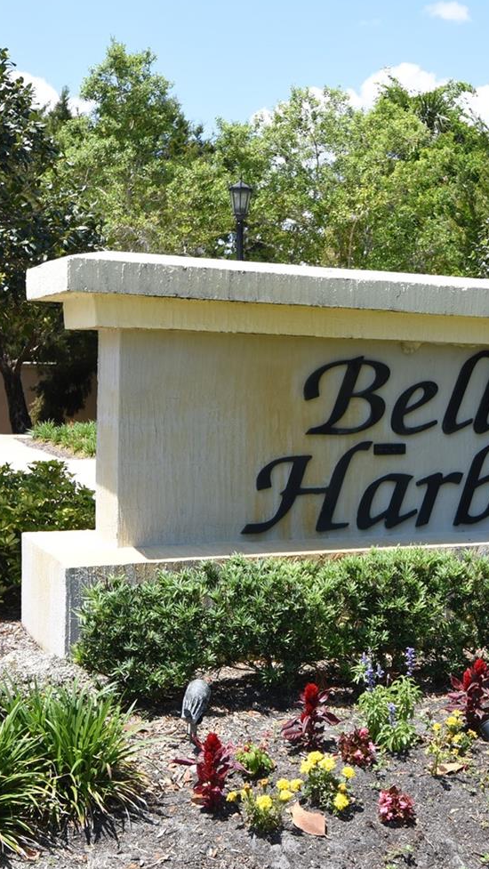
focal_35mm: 49
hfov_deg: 24.2
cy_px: 451
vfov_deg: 42.2
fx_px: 1126
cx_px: 387
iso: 100
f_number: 6.3
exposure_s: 1/160
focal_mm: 19
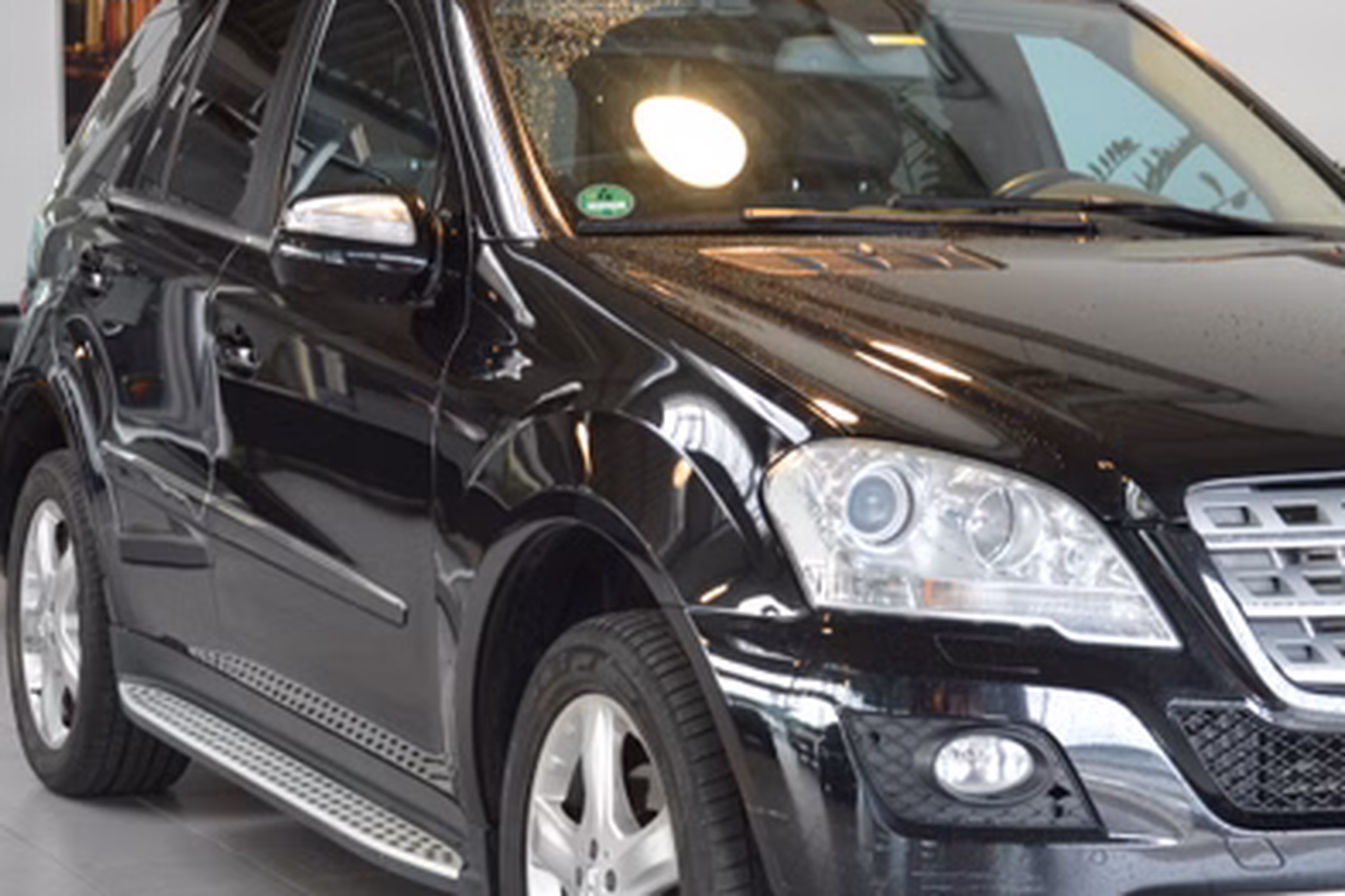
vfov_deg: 16.4
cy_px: 595
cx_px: 931
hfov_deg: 24.3
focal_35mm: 83
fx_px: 3101
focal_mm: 34
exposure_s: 1/50
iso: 400
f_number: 4.2
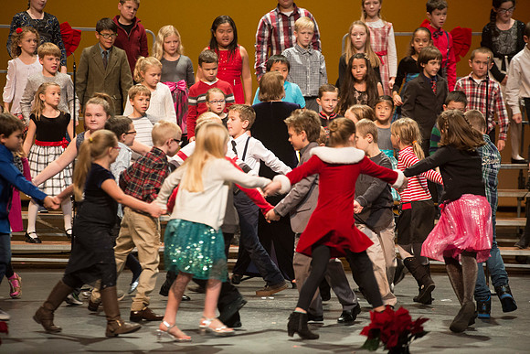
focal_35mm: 200
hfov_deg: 10.3
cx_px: 265
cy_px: 177
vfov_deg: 6.9
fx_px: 2945
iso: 2500
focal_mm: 200
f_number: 2.8
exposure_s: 1/200
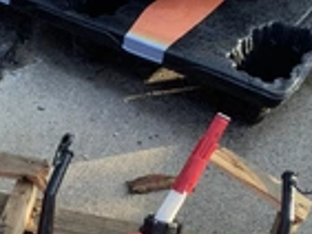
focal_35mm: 88
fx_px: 794
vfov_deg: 16.1
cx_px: -29
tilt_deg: -52.4
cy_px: 291
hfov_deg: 21.2
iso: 25
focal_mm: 3.3
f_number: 2.4
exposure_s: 1/120
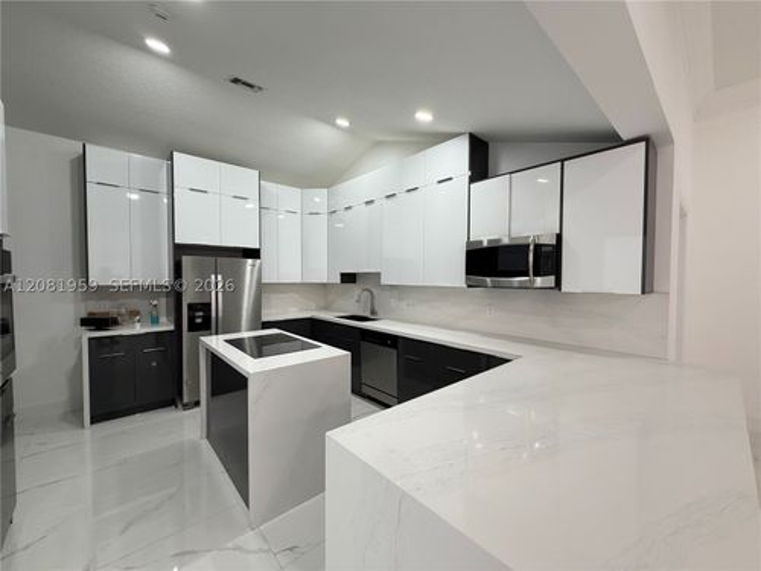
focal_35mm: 14
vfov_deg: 85.7
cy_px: 286
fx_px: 308
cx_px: 380
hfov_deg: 102.1
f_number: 2.2
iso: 250
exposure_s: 1/120
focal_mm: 2.22
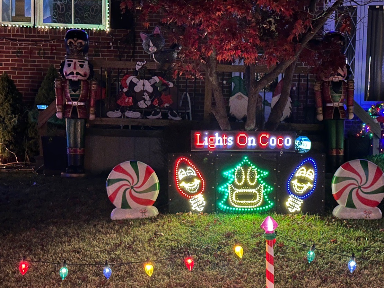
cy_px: 194
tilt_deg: -5.0
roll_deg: -1.5
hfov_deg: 29.8
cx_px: 226
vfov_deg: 22.5
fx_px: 721
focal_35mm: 65
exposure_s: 1/5
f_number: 1.78
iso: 400
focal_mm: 6.86
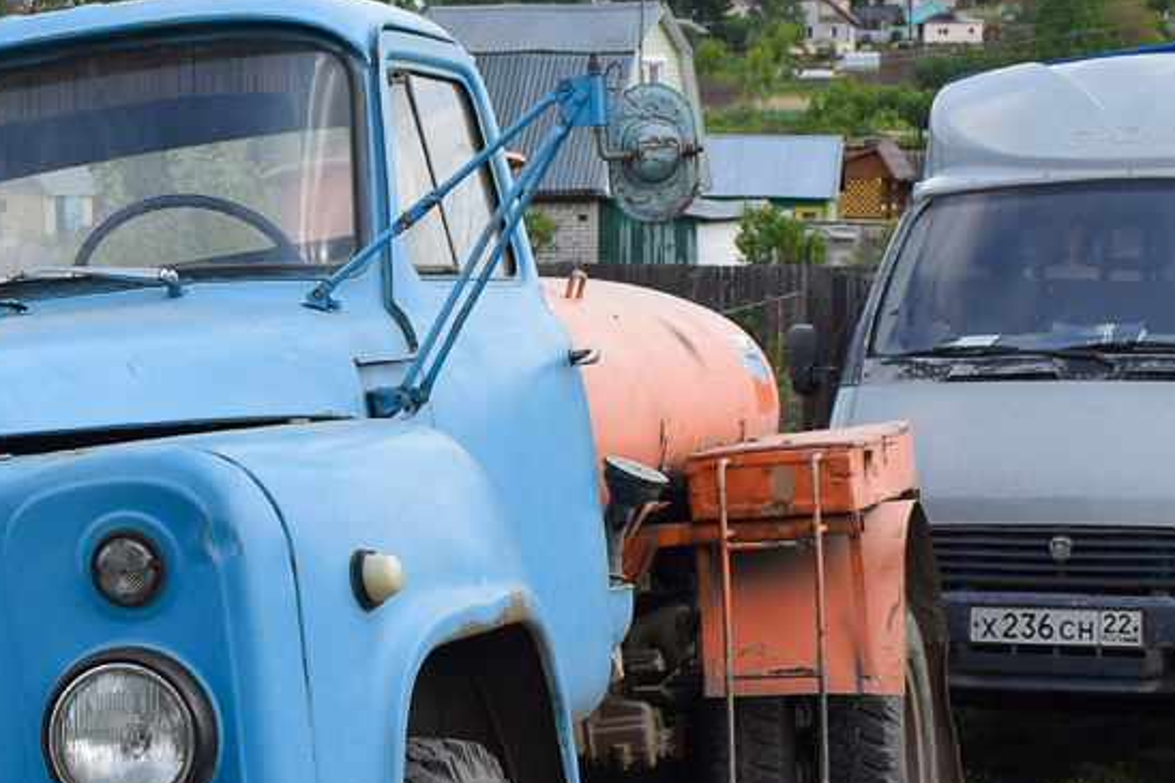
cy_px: 607
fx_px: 2679
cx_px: 24
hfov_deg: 23.8
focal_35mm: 82
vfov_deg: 16.5
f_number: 8
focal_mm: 25
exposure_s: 1/250
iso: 200
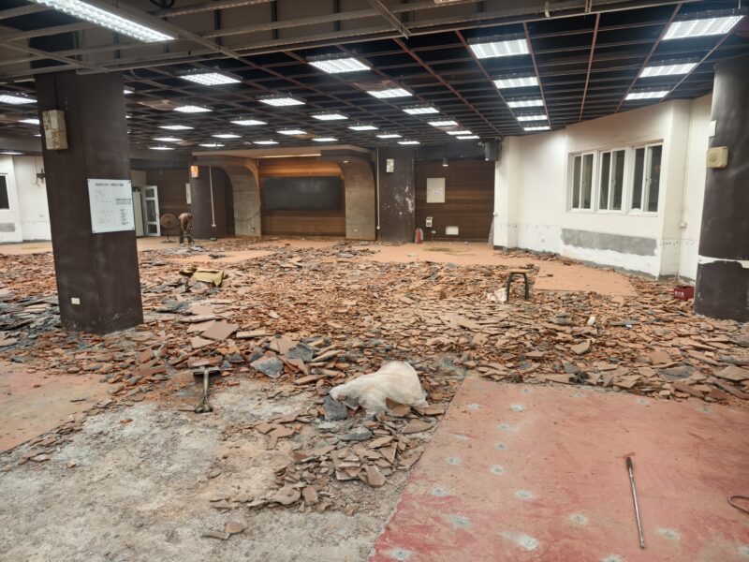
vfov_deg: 58.9
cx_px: 374
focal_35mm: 23
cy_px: 281
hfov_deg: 73.9
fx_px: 498
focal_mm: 5.6
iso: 682
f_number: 1.57
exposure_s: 1/120
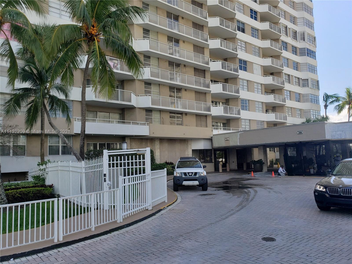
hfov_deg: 67.3
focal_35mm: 26
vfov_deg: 53.1
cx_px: 176
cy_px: 132
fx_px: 264
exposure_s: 1/734
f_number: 2.4
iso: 50
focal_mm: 4.3
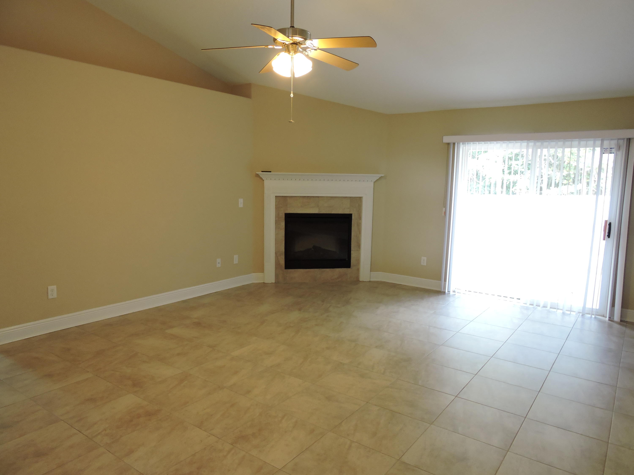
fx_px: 440
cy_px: 238
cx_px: 317
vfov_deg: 56.8
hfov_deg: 71.6
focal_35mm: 24
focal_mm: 4.3
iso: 250
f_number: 3.3
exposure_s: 1/30
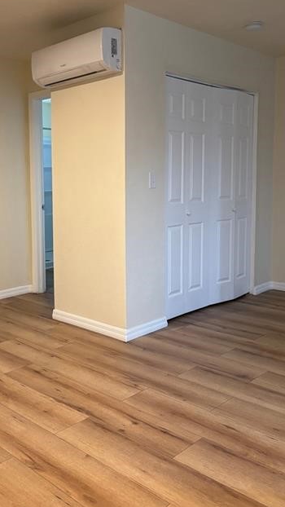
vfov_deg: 56.5
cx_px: 77
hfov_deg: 33.2
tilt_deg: -6.0
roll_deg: -0.5
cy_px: 227
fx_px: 470
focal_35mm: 35
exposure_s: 1/60
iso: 320
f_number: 1.6
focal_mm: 5.96
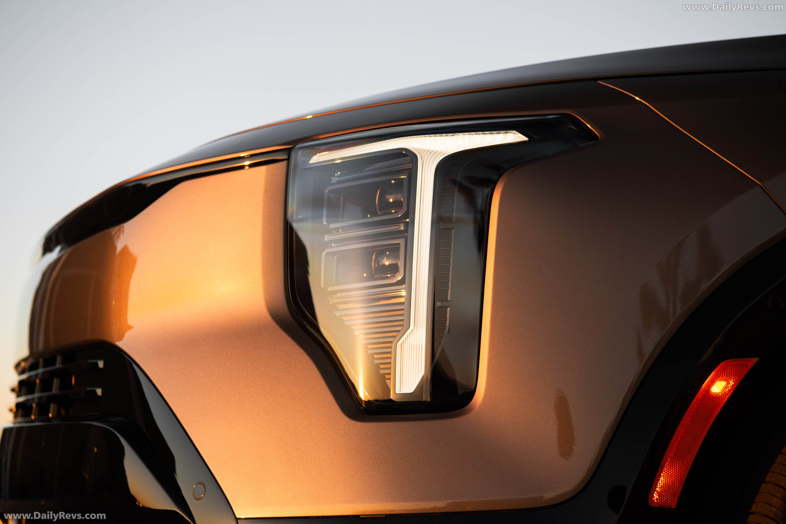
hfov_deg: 32.4
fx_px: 1354
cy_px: 262
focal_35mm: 62
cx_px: 393
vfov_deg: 21.9
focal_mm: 62
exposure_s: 1/320
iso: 800
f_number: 5
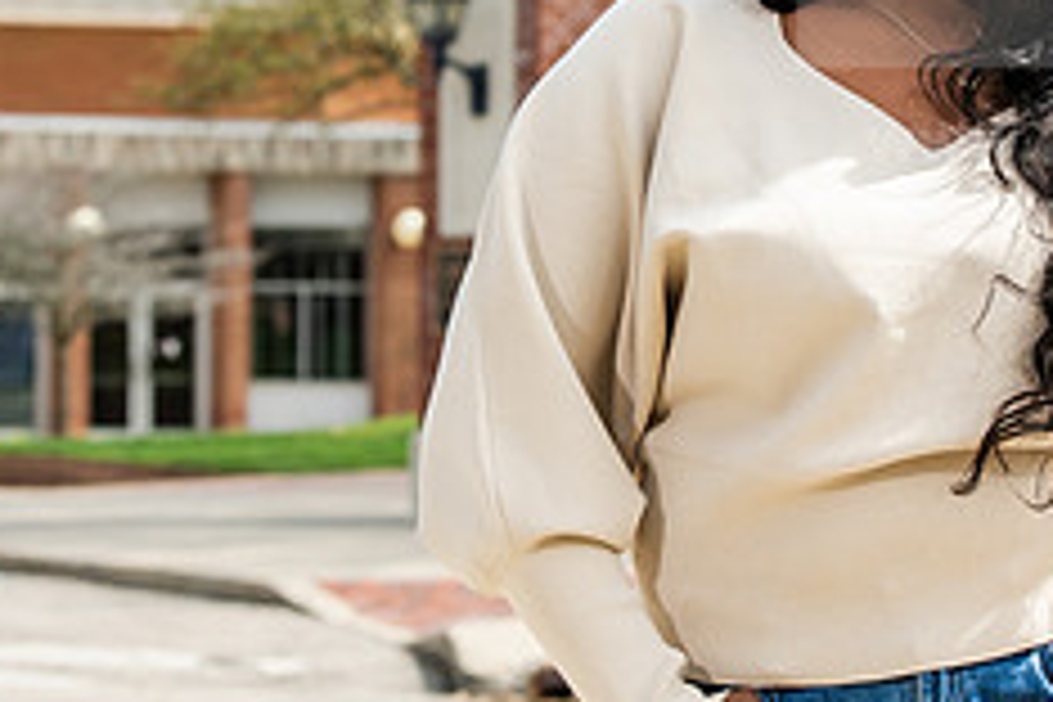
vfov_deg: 7.4
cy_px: 236
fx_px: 5440
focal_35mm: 186
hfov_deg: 11.0
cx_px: 662
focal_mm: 75
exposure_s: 1/400
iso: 200
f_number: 6.3
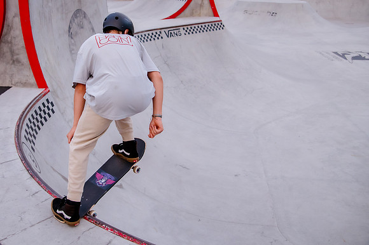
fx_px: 410
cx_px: 129
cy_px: 90
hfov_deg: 47.8
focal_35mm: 40
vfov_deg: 33.1
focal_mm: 30
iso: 2500
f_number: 4
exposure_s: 1/640
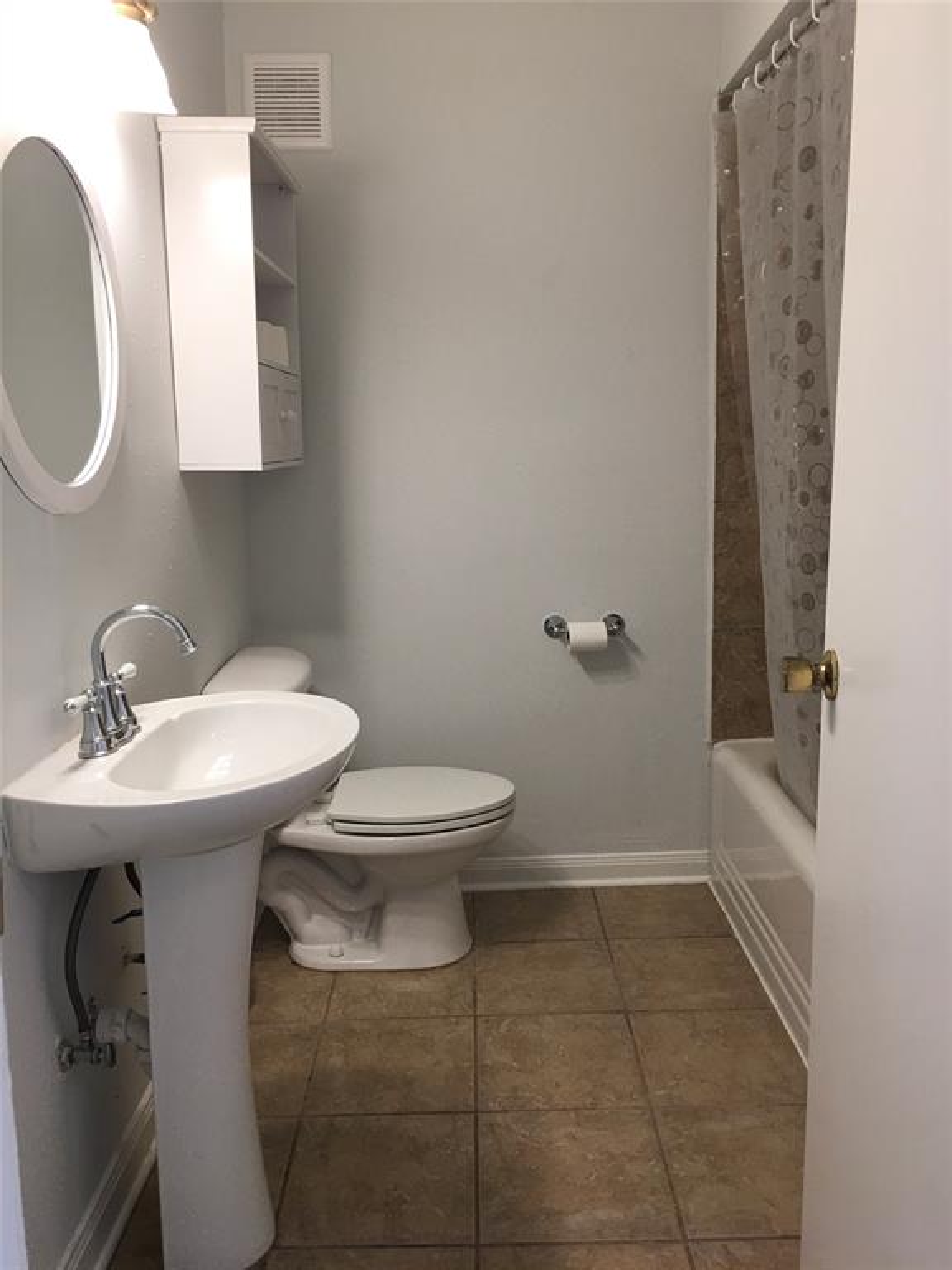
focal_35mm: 29
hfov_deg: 48.2
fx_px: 1063
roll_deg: +0.3
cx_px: 476
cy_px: 635
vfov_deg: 61.7
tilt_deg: -9.7
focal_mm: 4.15
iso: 32
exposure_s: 1/30
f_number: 2.2
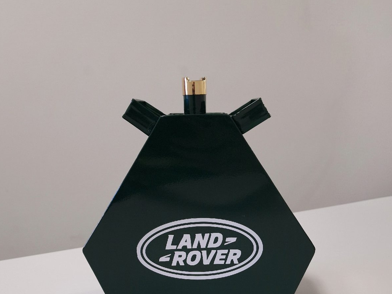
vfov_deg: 43.9
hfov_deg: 58.4
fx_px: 351
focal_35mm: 31
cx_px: 196
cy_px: 222
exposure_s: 1/50
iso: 100
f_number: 1.8
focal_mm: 6.4
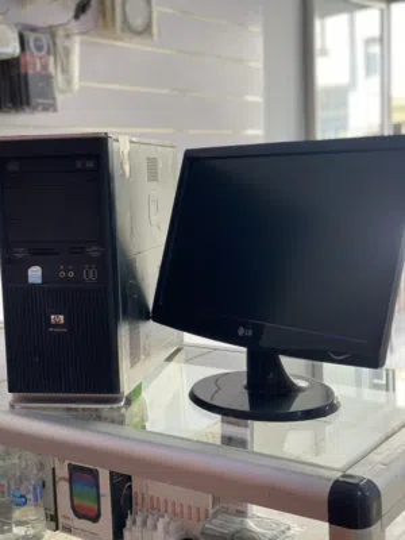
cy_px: 270
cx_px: 202
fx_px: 811
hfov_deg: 28.0
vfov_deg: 36.8
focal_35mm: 52
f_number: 2
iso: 64
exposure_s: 1/100
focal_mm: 6
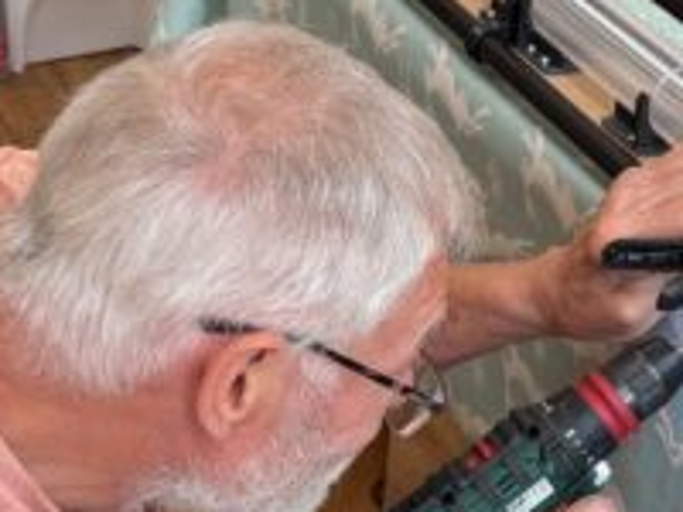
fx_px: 1894
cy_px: 416
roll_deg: -1.8
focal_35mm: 96
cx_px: 301
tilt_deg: -34.4
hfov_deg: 20.4
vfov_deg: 15.3
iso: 200
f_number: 1.78
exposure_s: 1/100
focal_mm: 6.76
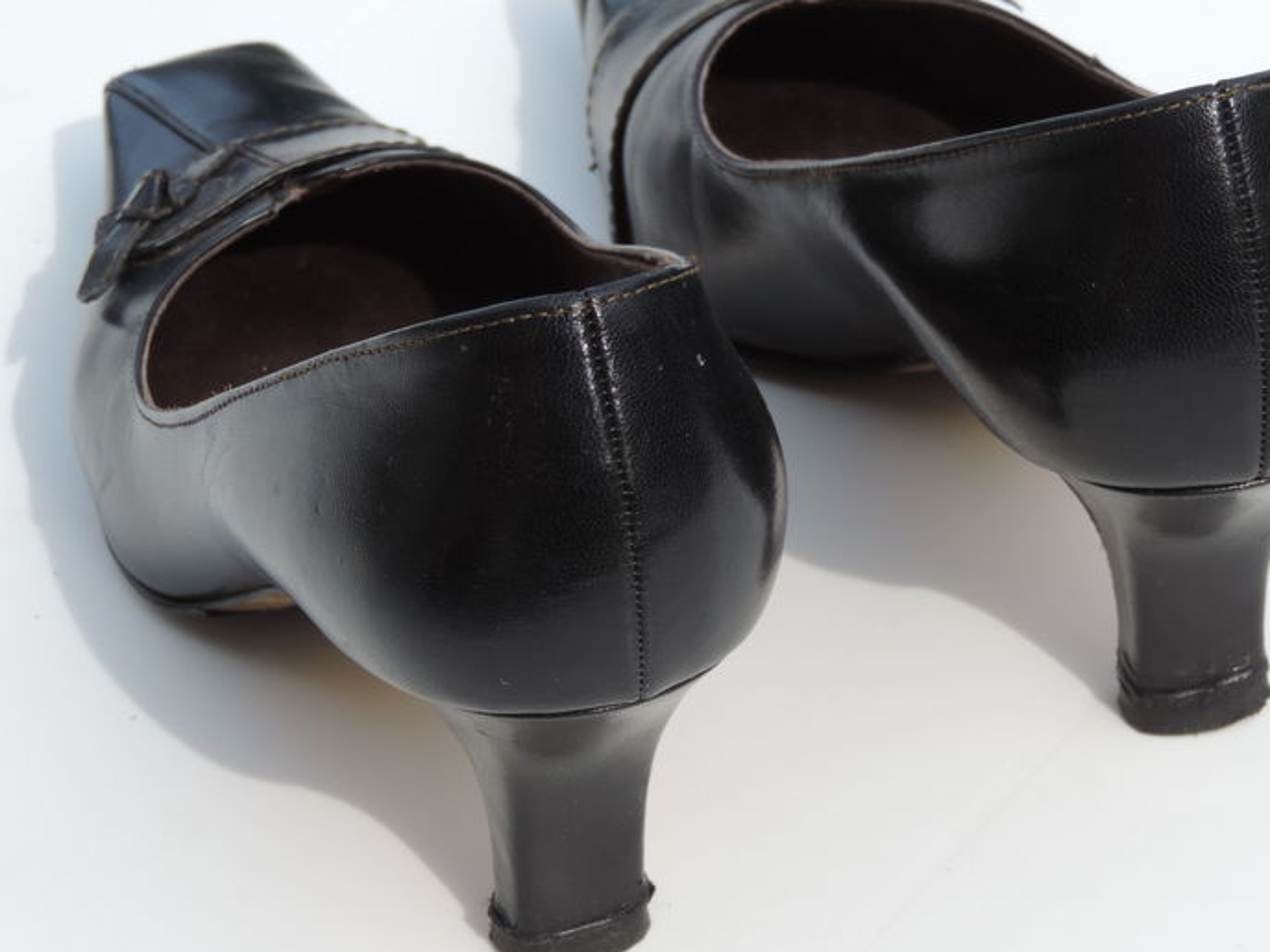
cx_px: 791
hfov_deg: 15.0
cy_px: 573
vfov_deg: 11.3
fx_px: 4805
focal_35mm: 131
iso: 80
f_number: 4.1
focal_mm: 16
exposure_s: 1/320
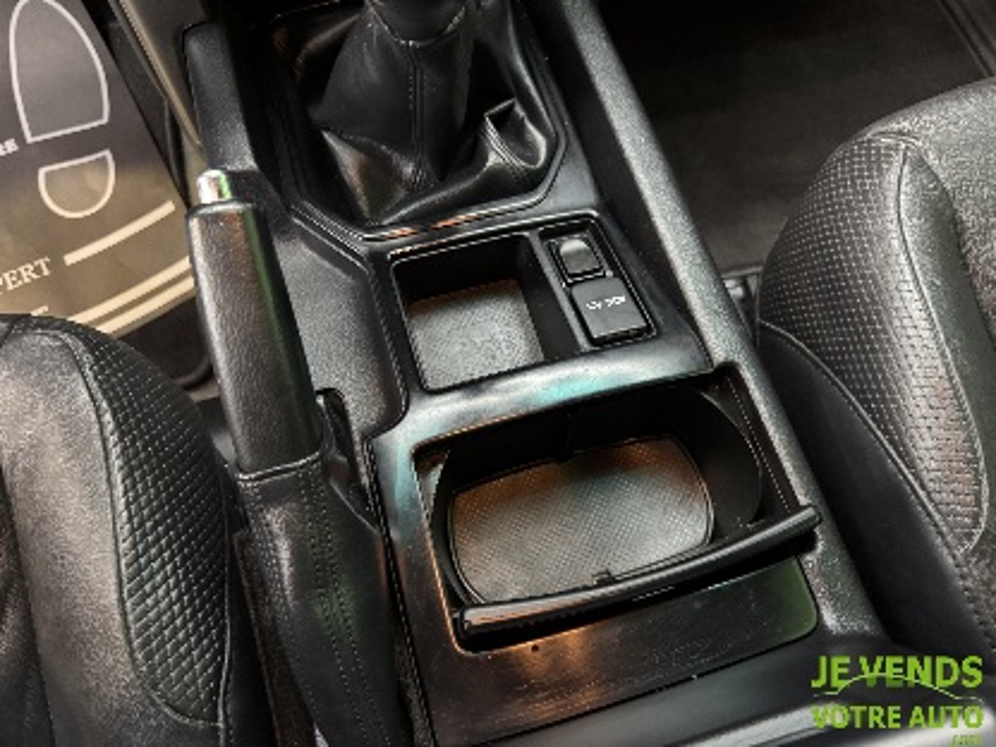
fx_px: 691
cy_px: 374
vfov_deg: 56.8
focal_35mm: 24
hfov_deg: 71.6
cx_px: 498
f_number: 1.78
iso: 1000
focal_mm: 6.76
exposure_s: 1/32
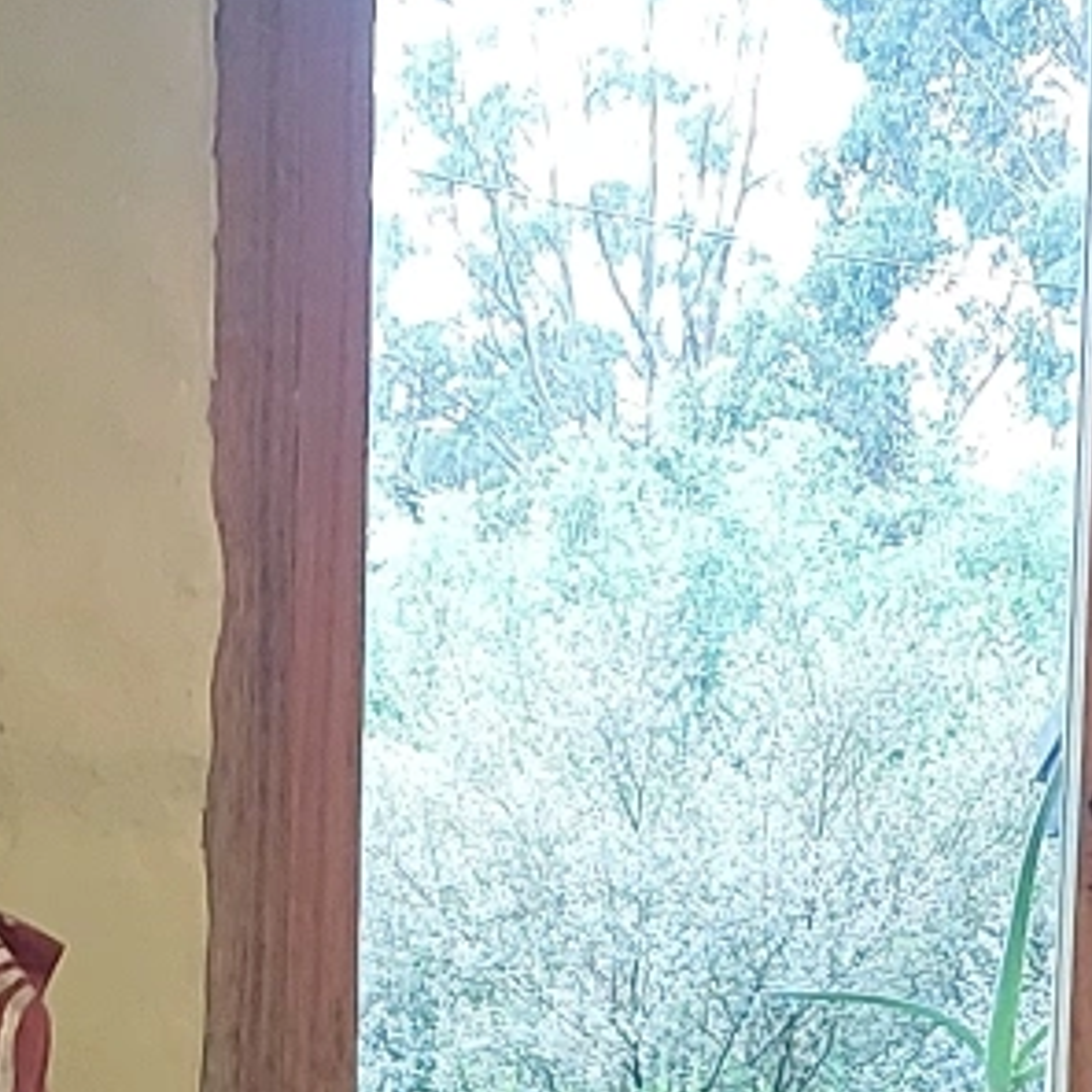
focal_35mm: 132
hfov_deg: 13.2
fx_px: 4711
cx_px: 417
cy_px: 1690
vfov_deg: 12.5
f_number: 1.8
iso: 500
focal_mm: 5.06
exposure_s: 1/25
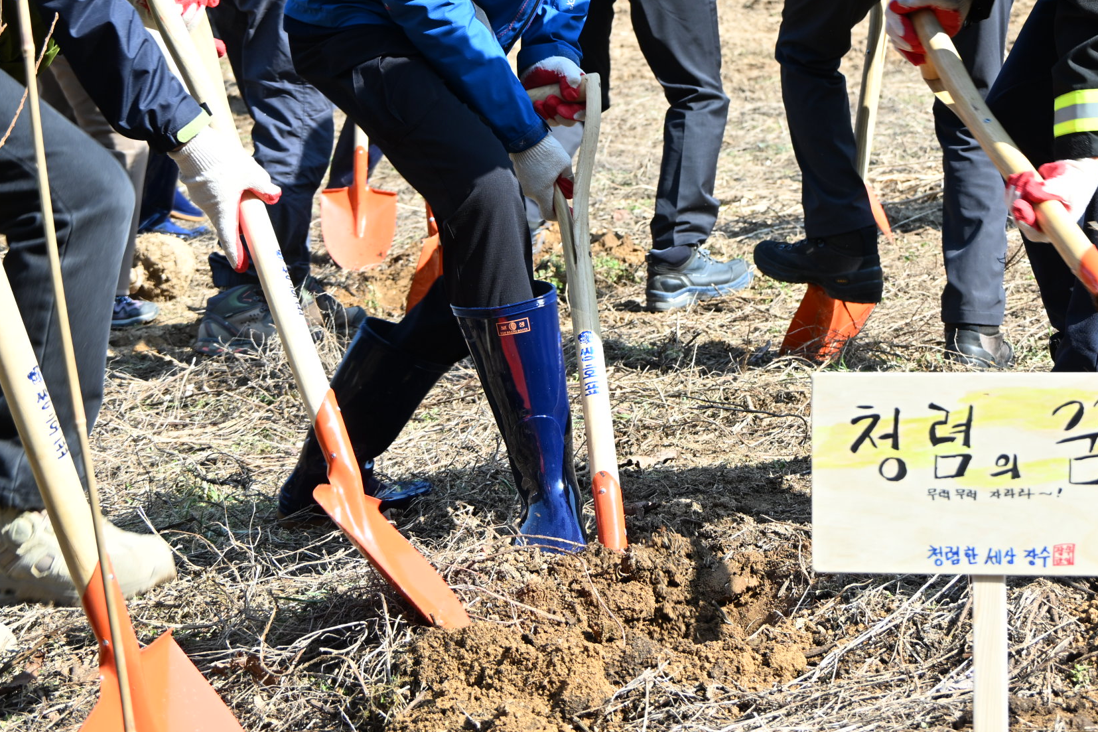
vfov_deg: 14.7
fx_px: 2806
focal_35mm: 92
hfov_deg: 22.1
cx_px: 662
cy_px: 67
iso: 160
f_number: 6.3
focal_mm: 47
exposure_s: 1/160
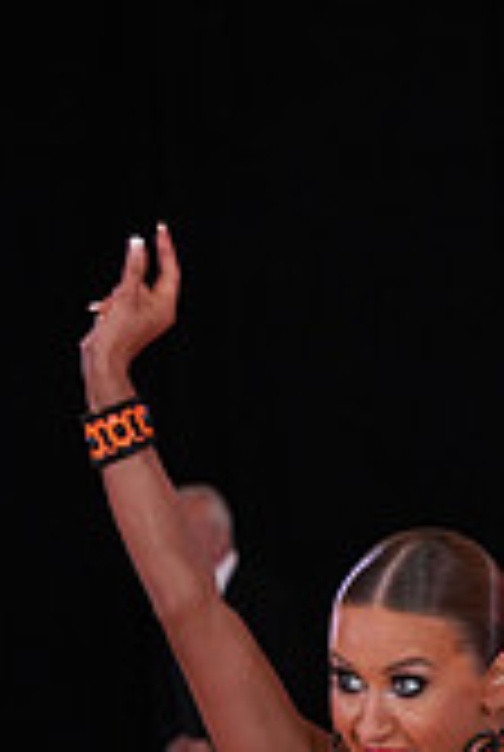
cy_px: 1270
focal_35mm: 281
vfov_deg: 7.2
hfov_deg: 4.9
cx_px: 668
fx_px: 5876
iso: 2500
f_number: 5.6
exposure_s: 1/200
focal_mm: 81
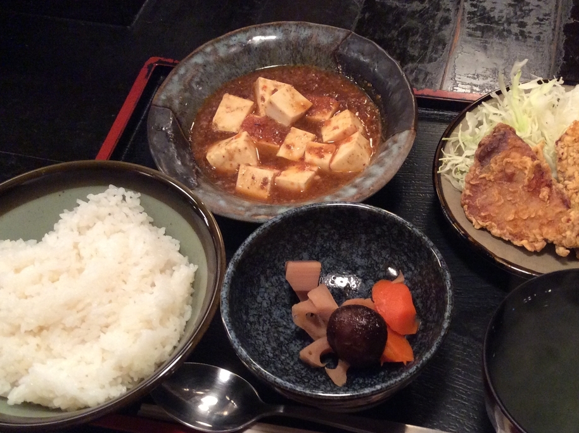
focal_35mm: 42
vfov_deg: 34.1
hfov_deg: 44.5
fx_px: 702
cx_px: 359
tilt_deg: -56.0
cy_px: 275
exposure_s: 1/24
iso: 200
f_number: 2.4
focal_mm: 3.3
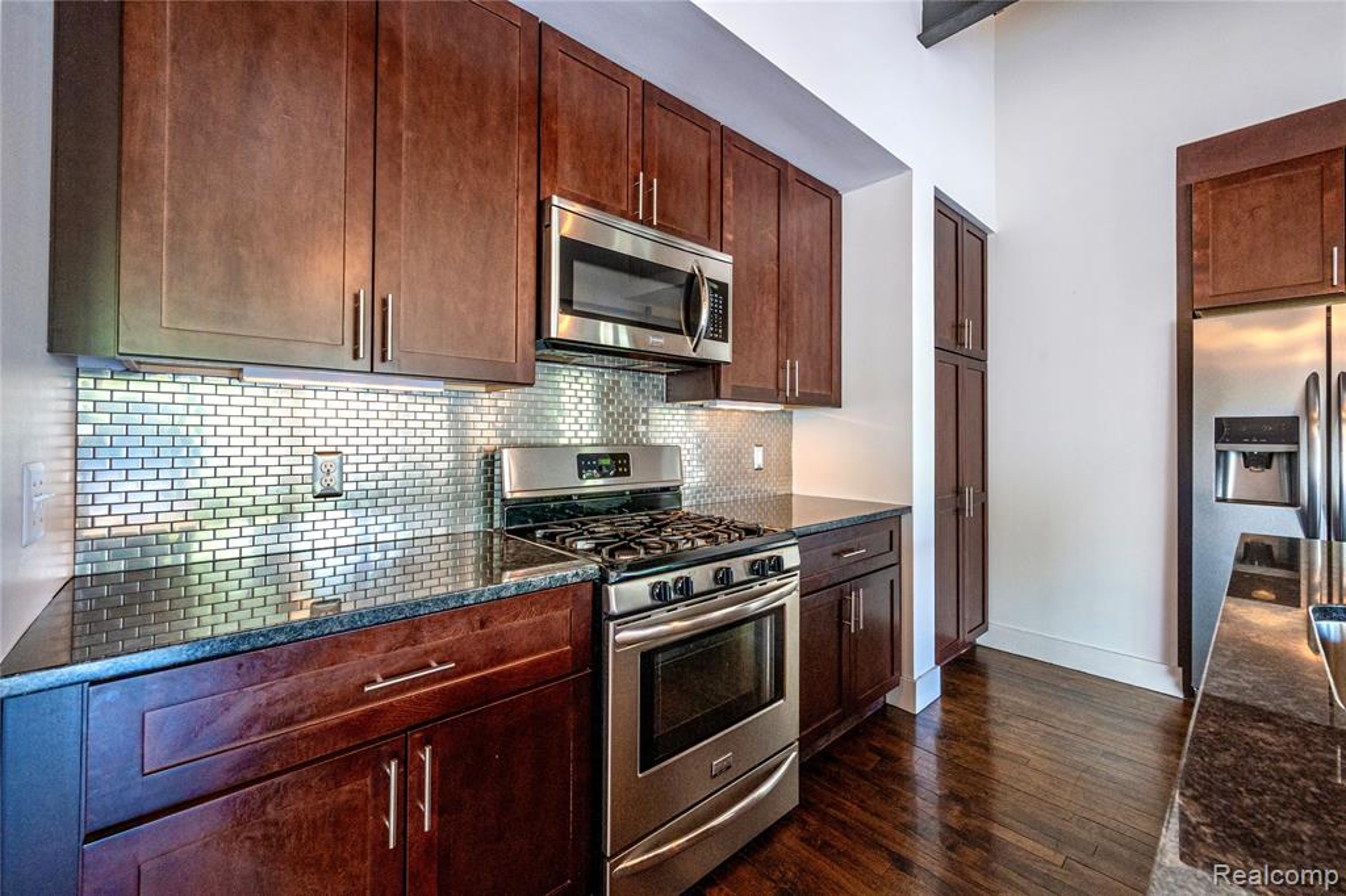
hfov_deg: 104.3
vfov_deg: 81.2
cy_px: 448
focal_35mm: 14
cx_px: 673
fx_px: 523
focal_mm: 14
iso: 1600
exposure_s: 1/40
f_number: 9
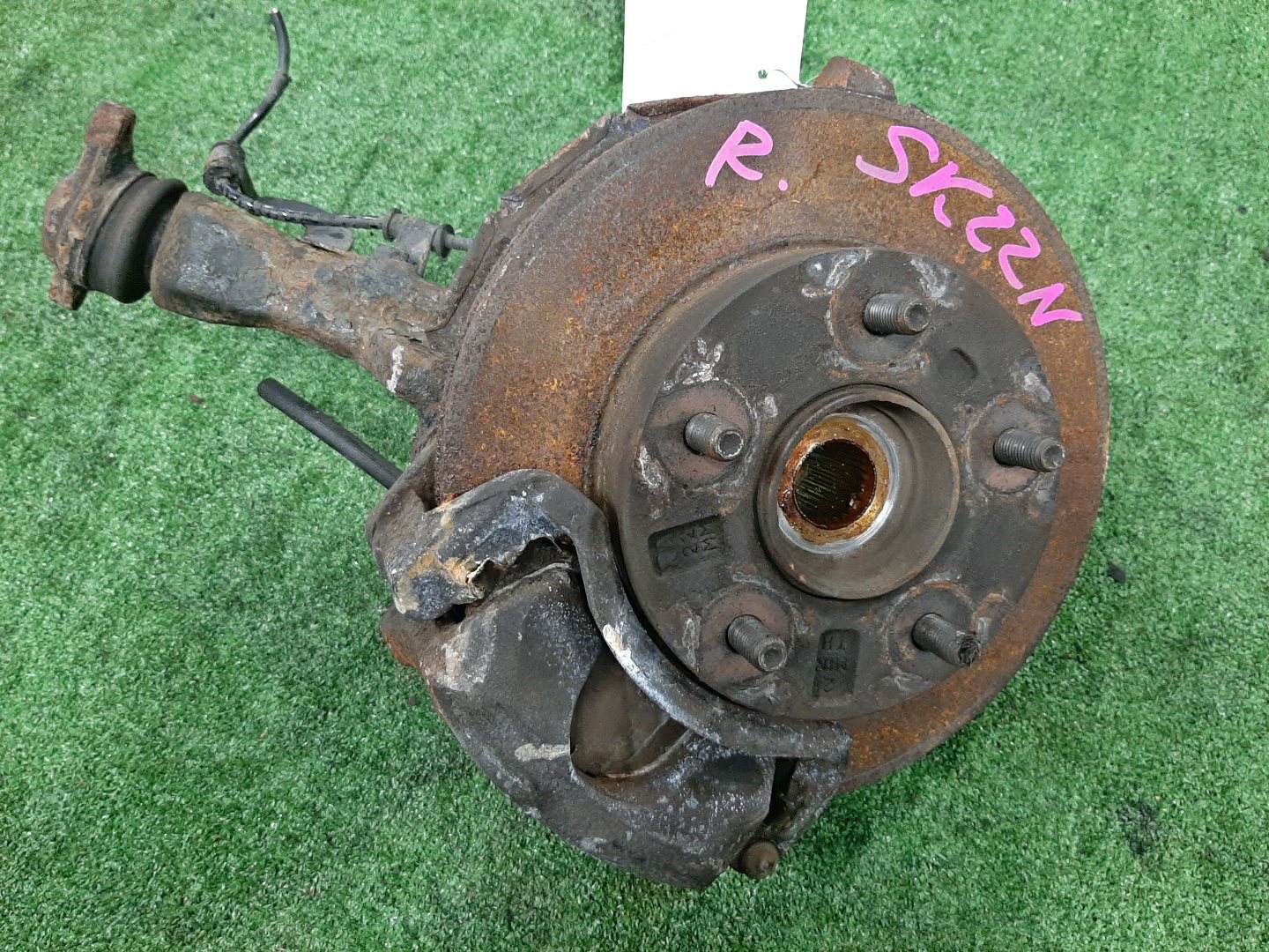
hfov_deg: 67.3
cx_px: 634
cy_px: 476
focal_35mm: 26
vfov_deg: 53.1
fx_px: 953
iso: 235
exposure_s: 1/25
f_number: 1.7
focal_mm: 3.93
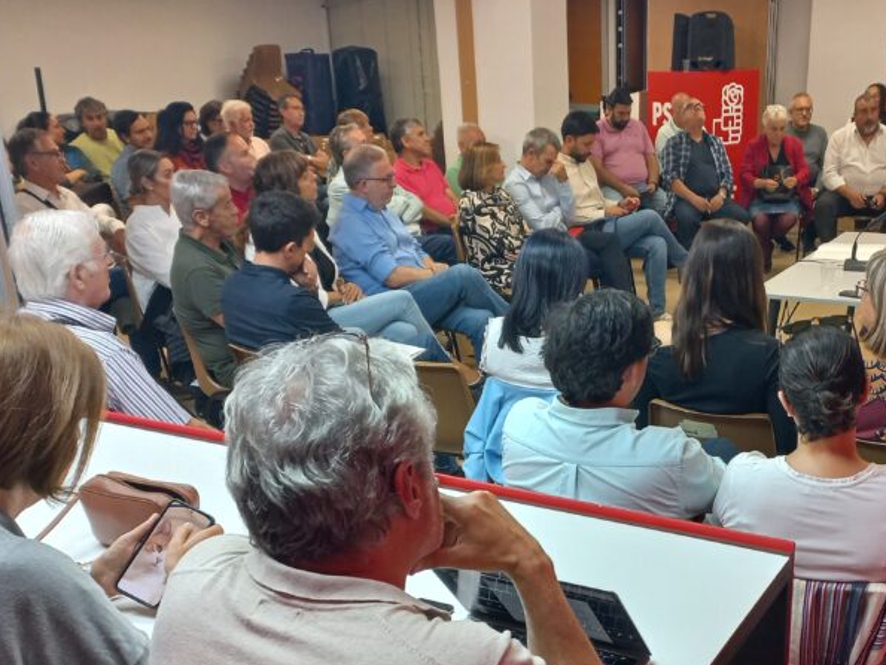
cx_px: 606
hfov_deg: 43.1
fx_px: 1101
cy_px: 484
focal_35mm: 43
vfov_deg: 33.1
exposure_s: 1/50
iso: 160
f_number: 1.8
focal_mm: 4.6
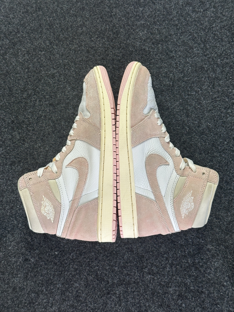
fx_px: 433
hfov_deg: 30.3
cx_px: 117
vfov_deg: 39.7
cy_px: 156
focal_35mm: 48
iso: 160
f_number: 1.78
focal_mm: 6.86
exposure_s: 1/50
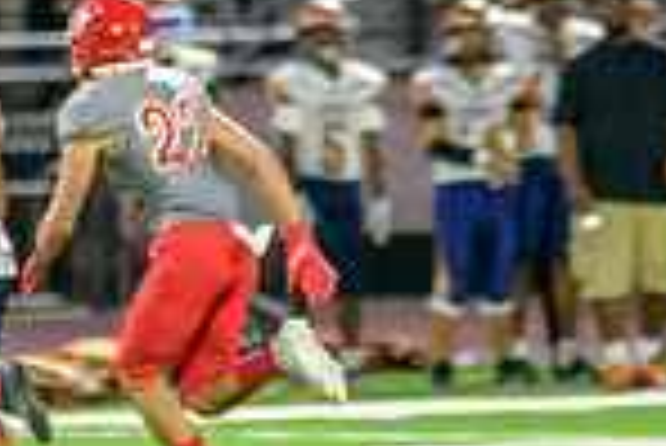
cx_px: 81
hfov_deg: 2.6
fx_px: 14481
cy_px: 155
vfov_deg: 1.8
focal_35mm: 782
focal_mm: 200
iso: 1600
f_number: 2.8
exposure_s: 1/250
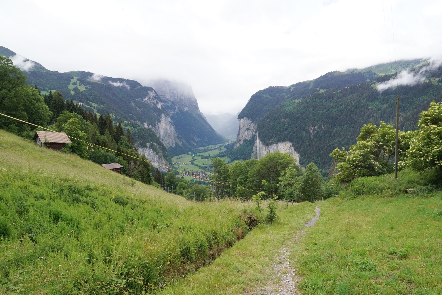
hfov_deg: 73.7
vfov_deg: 53.1
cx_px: 221
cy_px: 148
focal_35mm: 24
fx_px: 295
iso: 400
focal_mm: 24
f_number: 16
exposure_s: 1/100
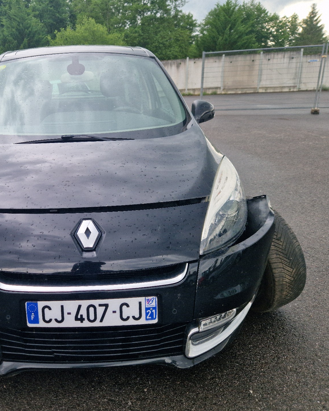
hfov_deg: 47.2
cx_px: 94
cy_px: 206
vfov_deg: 58.8
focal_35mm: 30
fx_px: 365
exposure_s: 1/312
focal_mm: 5.4
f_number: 1.8
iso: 50
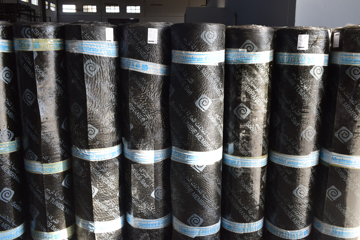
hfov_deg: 55.1
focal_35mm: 34
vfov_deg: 38.4
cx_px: 180
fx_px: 345
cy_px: 120
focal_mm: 23
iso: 400
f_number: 9
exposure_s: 1/100
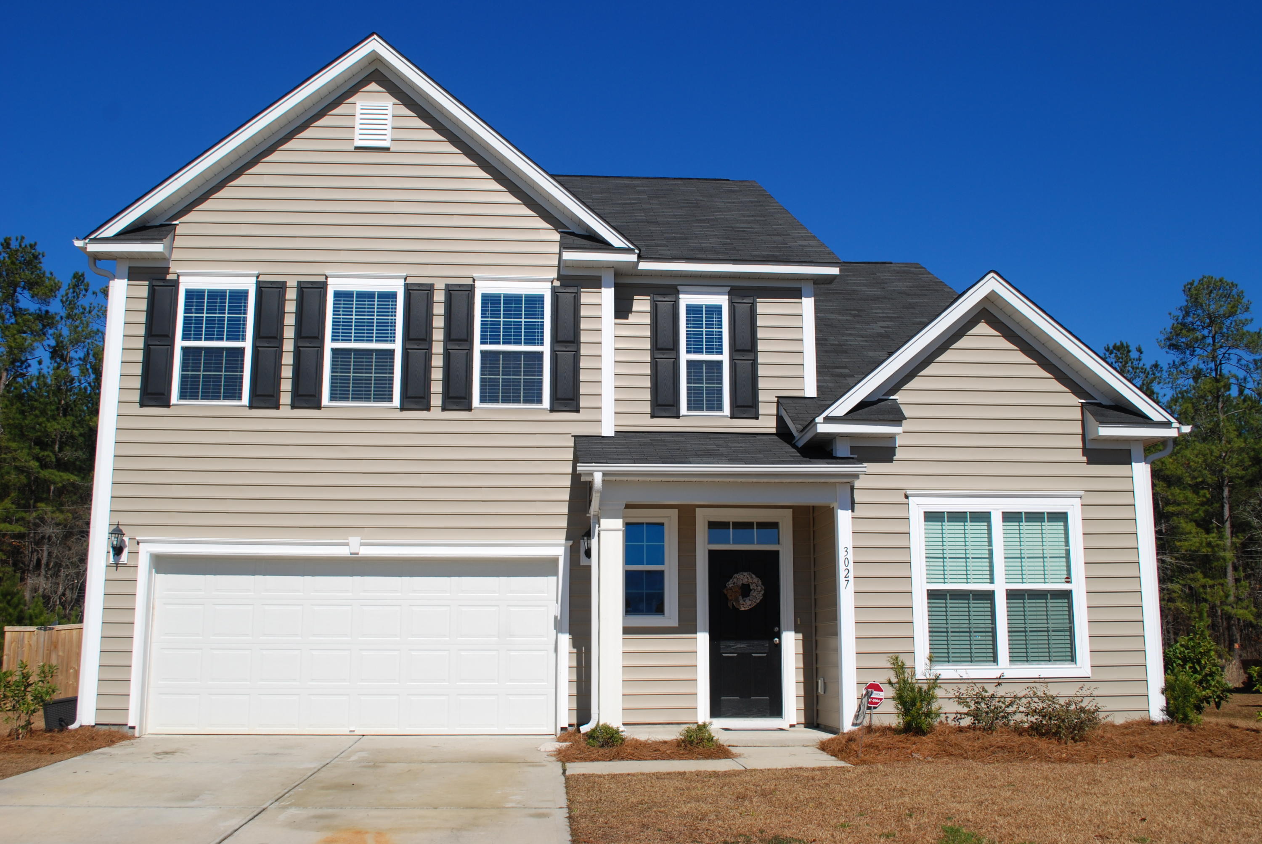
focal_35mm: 33
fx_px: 1158
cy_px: 422
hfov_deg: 57.2
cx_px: 631
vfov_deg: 40.1
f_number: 8
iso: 100
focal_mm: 22
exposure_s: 1/500
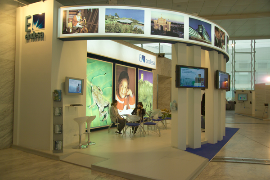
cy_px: 90
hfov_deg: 63.7
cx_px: 135
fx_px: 217
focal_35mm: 29
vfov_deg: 45.0
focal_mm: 29
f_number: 6.7
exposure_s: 1/20
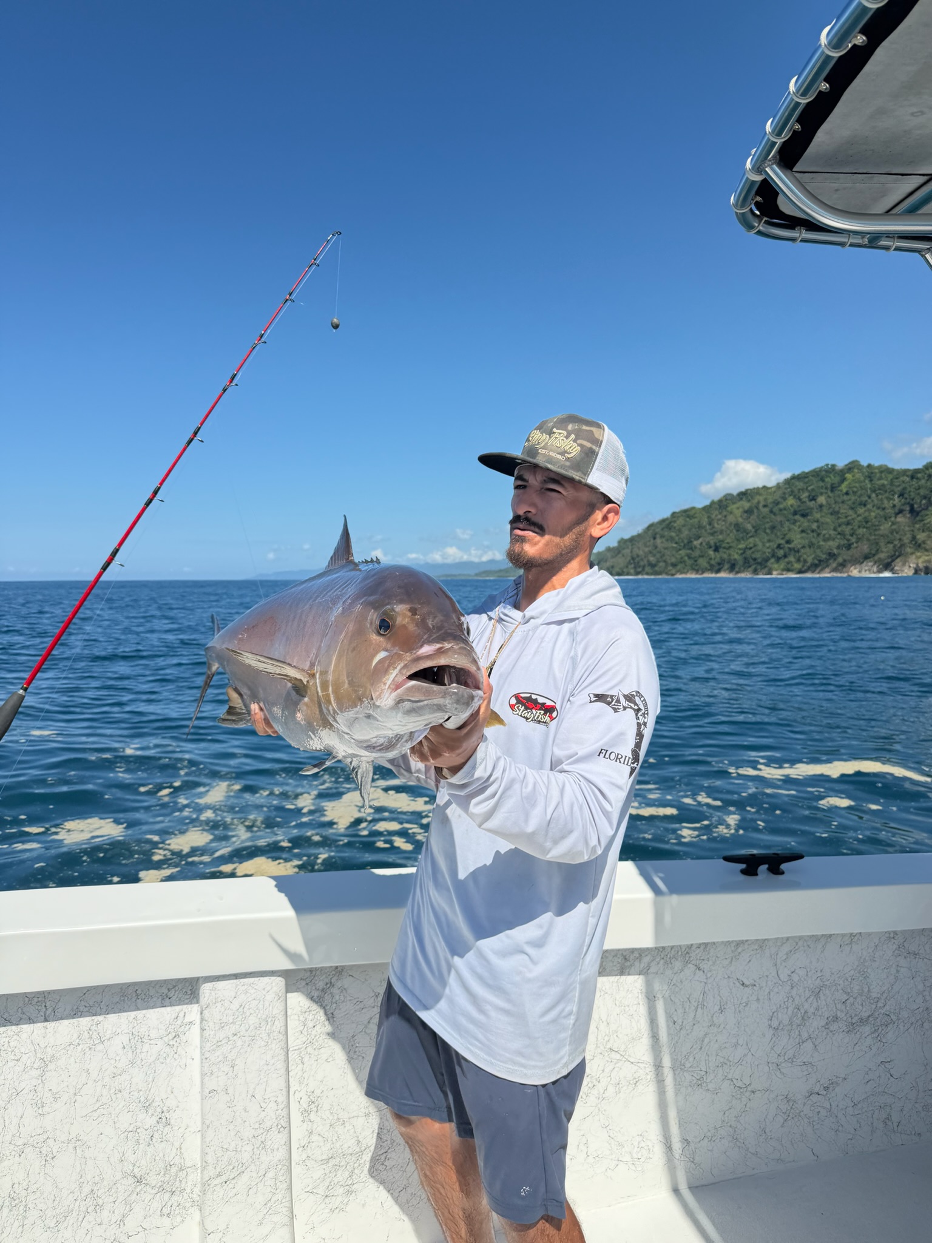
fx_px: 862
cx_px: 466
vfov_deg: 71.6
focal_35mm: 24
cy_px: 622
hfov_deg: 56.8
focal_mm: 6.76
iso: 80
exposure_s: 1/6711
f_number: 1.78
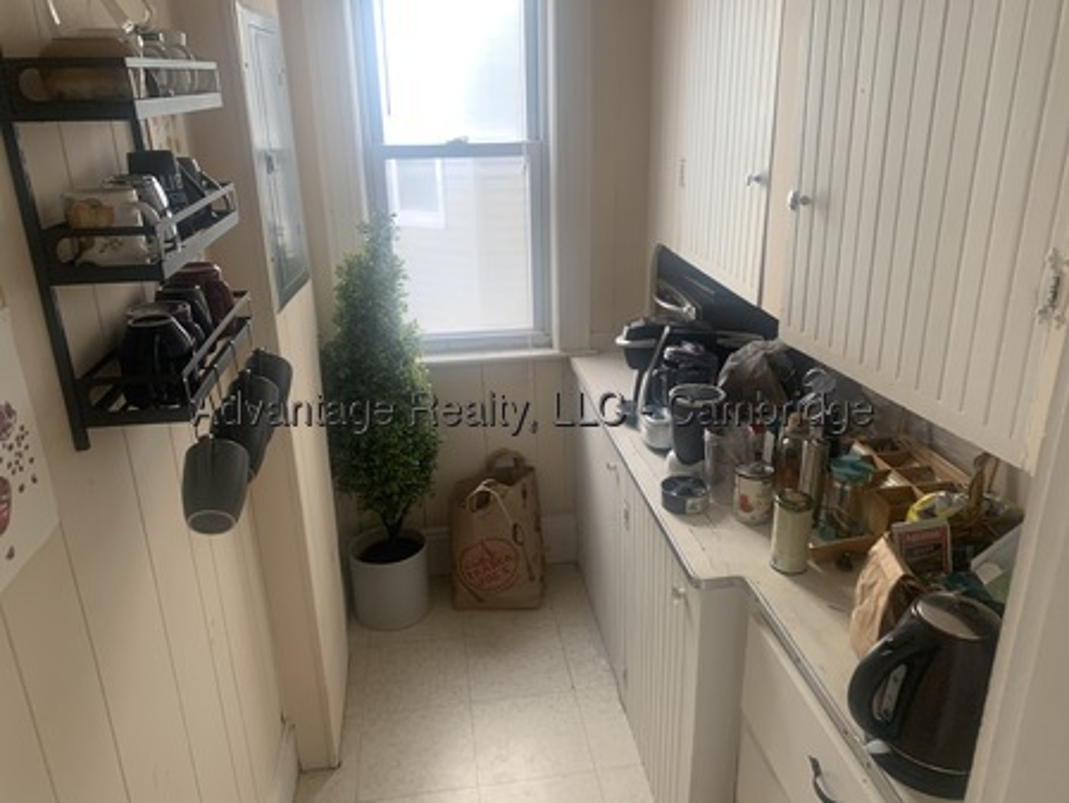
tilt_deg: -19.1
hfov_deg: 67.3
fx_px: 803
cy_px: 402
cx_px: 534
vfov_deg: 53.1
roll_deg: +1.4
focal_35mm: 26
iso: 100
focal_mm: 4.25
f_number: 1.8
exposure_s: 1/60
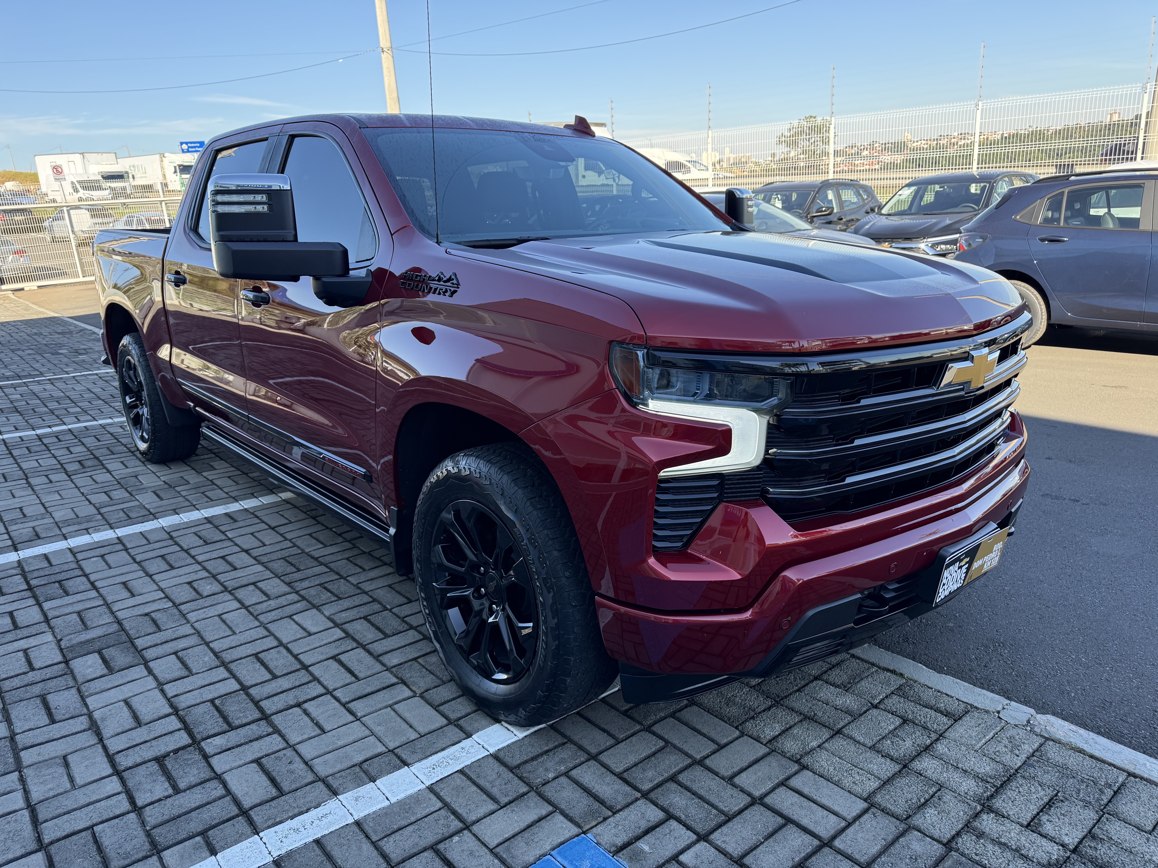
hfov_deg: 71.6
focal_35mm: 24
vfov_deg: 56.8
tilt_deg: -16.5
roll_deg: +4.3
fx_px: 803
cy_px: 434
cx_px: 579
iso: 100
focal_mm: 6.76
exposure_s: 1/796
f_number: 1.78
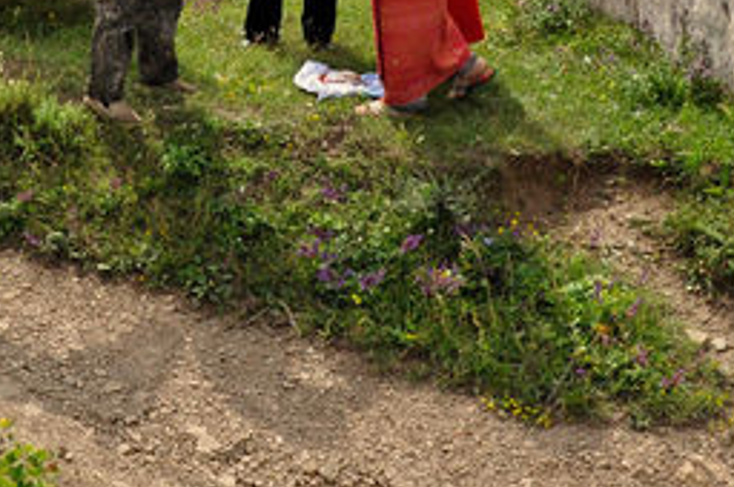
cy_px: -193
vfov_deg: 11.4
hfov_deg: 17.6
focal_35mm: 116
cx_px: 206
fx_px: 2362
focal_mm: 22
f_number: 10
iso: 200
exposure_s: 1/250
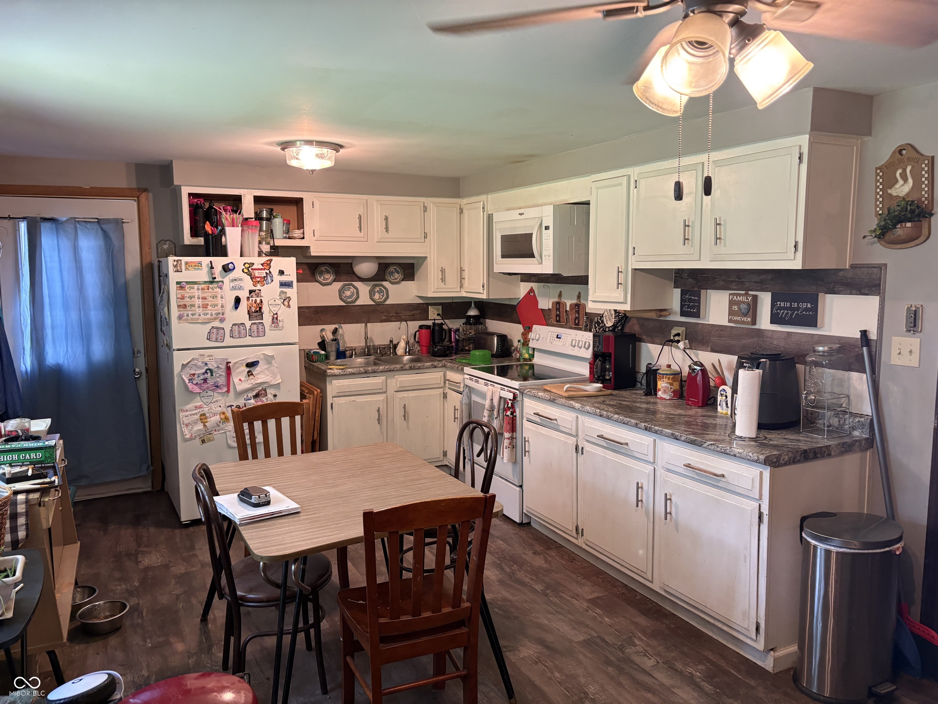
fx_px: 705
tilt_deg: -6.5
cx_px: 469
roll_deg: +0.8
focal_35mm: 26
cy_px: 352
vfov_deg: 53.1
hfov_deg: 67.3
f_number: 1.6
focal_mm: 5.96
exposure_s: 1/60
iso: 160
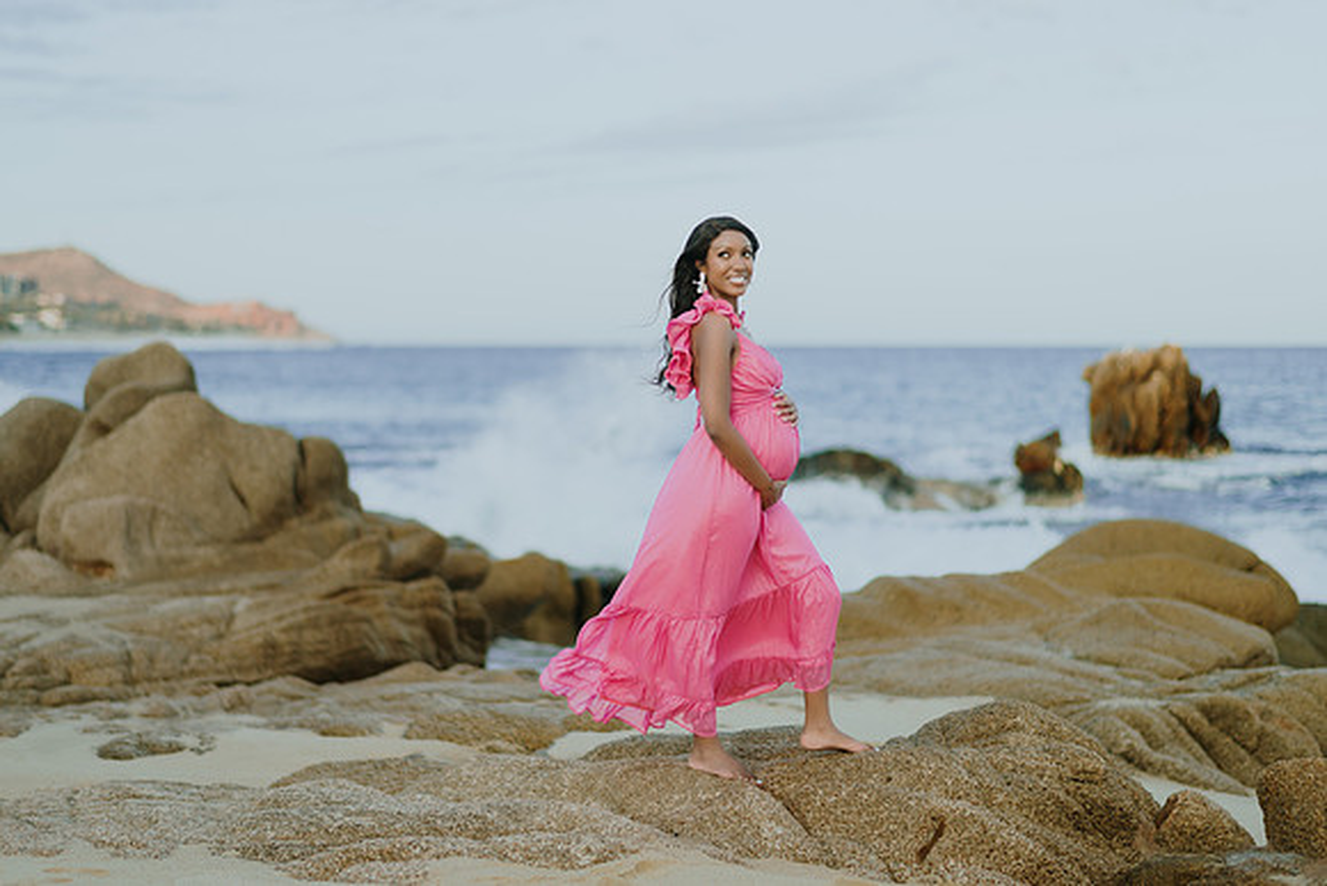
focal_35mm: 58
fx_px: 2148
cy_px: 443
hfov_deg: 34.3
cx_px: 664
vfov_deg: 23.3
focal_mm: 58
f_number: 1.4
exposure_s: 1/1600
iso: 100
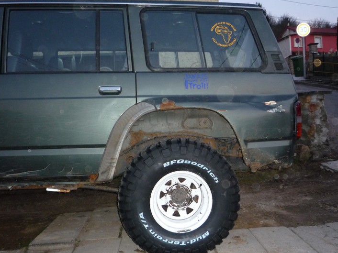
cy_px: 134
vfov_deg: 41.8
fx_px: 332
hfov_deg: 53.9
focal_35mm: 34
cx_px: 188
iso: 250
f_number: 3.3
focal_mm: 5.2
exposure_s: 1/30
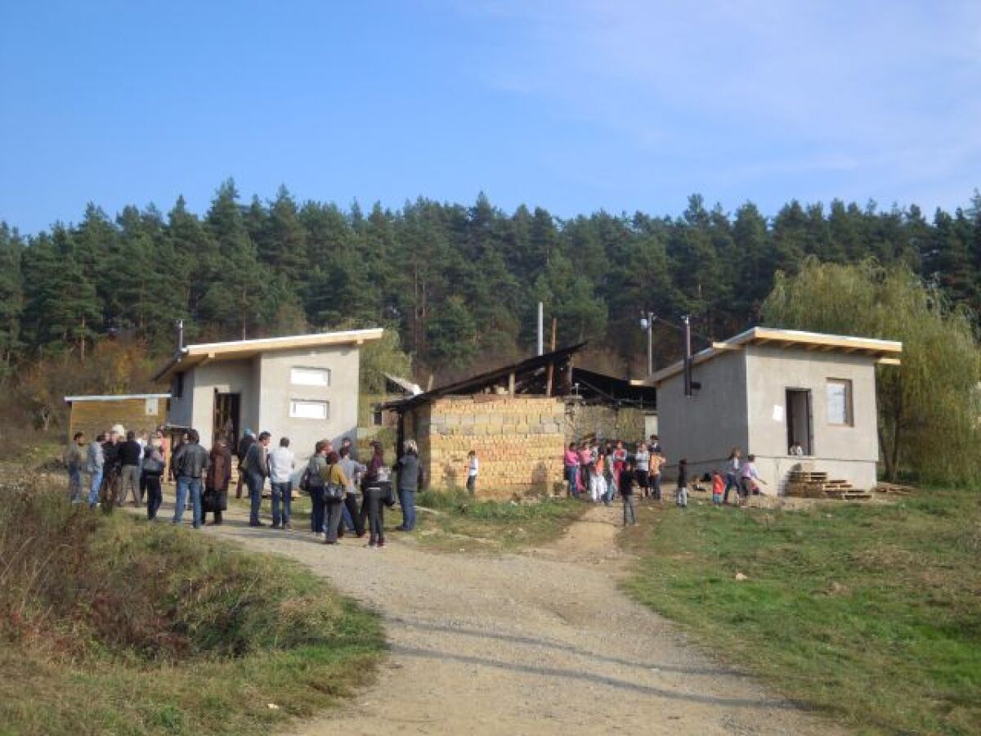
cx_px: 490
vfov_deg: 35.1
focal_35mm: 41
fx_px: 1162
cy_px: 368
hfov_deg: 45.8
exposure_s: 1/1000
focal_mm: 7.3
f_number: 3.2
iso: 100
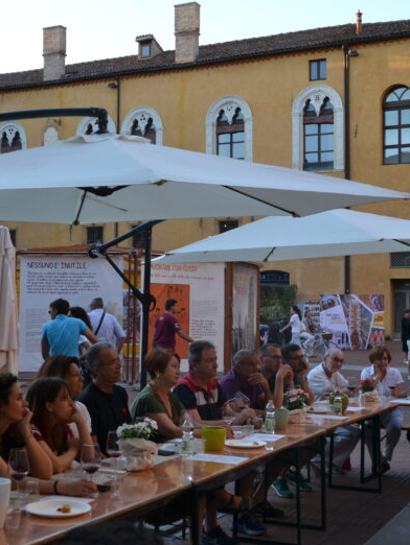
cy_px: 277
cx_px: 149
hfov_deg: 27.4
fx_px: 836
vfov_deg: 36.2
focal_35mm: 53
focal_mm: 24
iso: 200
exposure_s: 1/125
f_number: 5.6
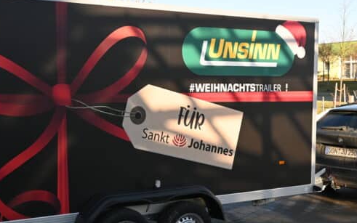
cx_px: 176
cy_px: 131
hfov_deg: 34.1
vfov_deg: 21.7
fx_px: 582
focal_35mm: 60
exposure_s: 1/250
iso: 140
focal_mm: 25
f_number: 5.6
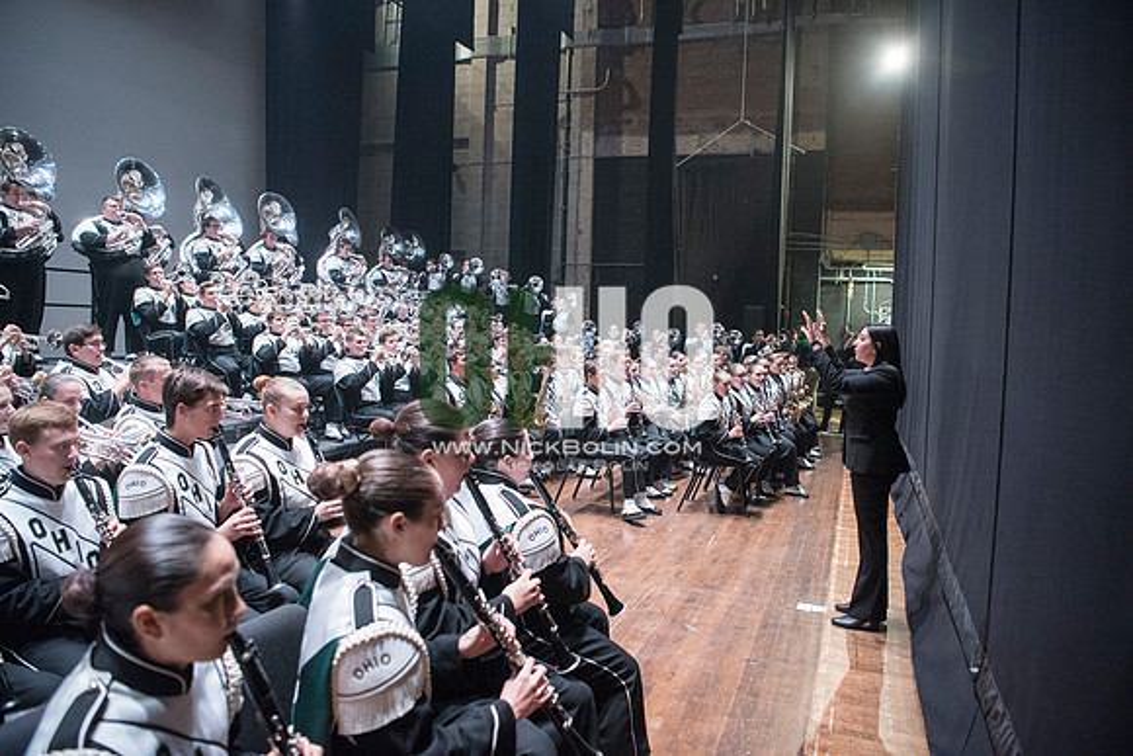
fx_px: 755
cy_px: 378
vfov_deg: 53.2
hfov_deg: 73.7
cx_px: 566
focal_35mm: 24
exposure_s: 1/160
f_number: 2.8
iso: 4000
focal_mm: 24
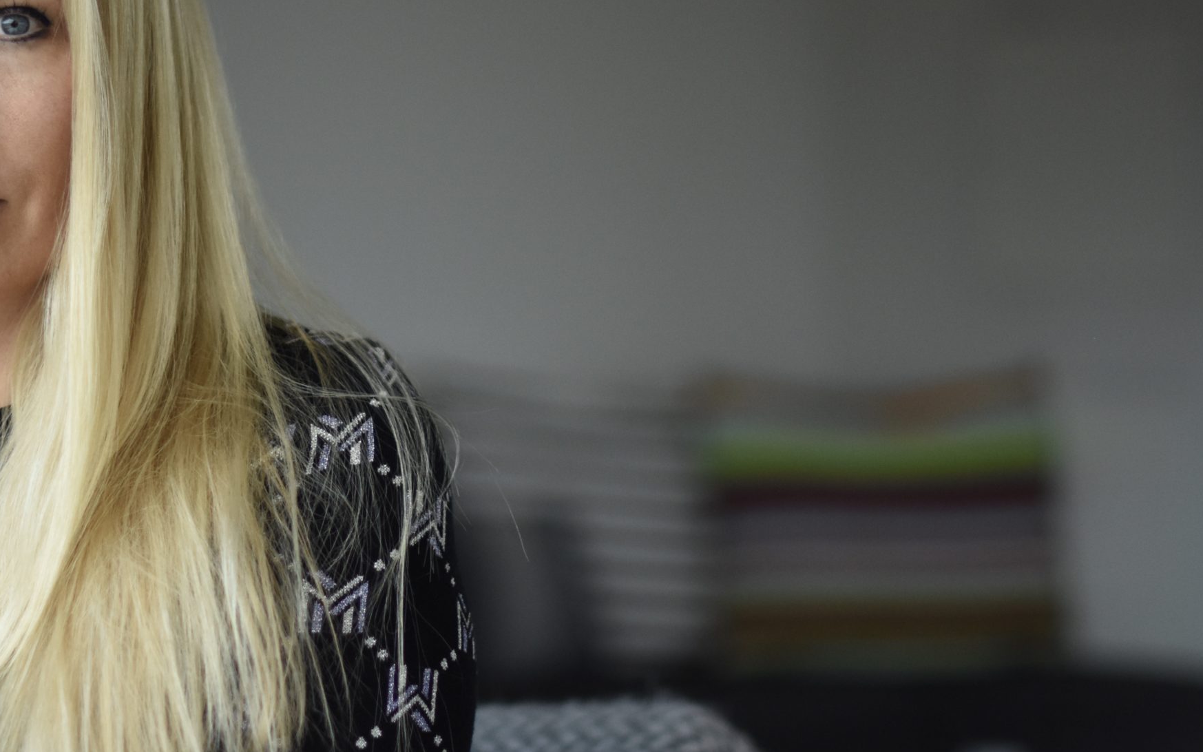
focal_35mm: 112
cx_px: 362
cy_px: 246
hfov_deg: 18.5
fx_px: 3672
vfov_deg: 11.7
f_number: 1.4
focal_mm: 50
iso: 1000
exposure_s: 1/2000
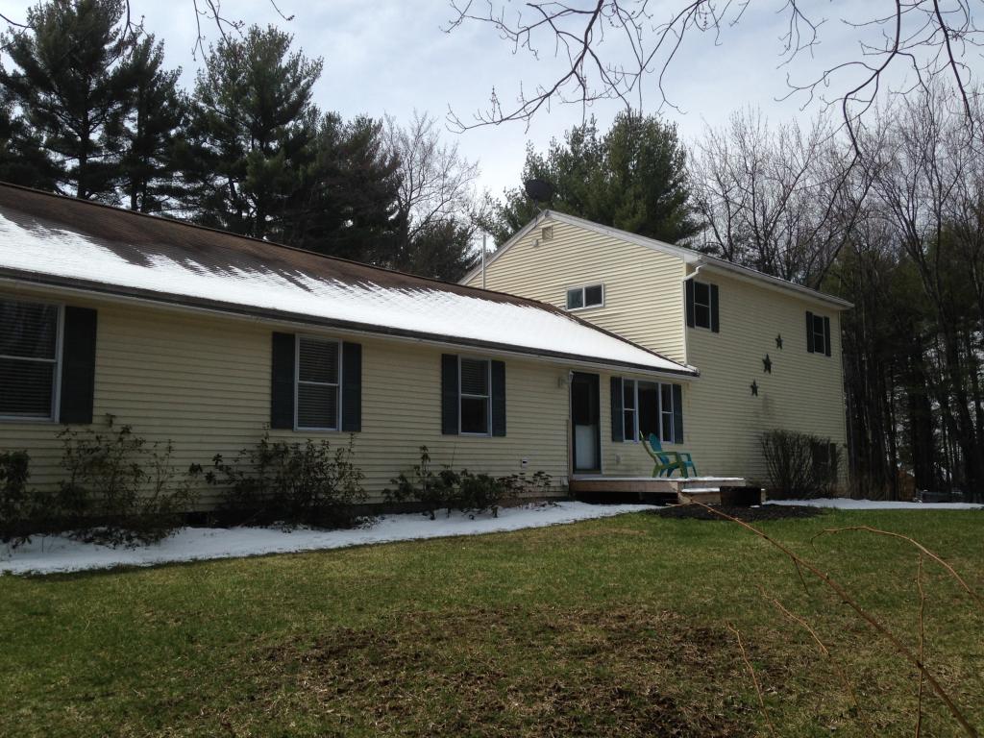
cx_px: 492
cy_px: 369
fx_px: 938
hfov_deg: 55.4
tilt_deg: +6.1
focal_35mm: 33
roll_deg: -0.1
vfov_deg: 42.9
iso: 50
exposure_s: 1/1938
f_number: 2.4
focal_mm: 4.12
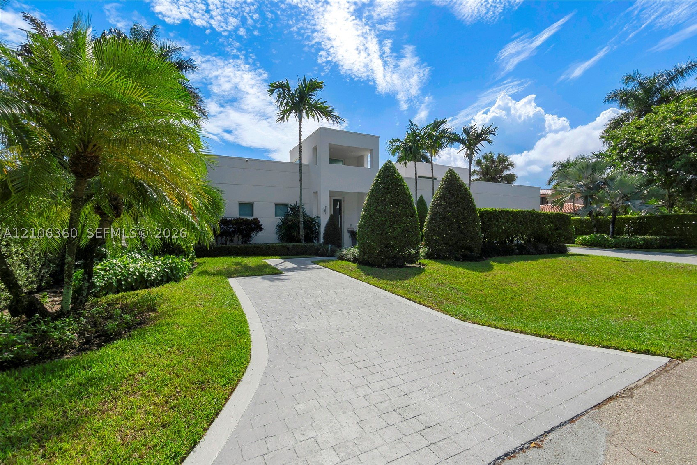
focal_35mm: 15
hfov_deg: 100.4
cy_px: 232
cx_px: 348
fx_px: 290
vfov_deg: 77.3
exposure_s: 1/640
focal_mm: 10
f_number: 8
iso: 200
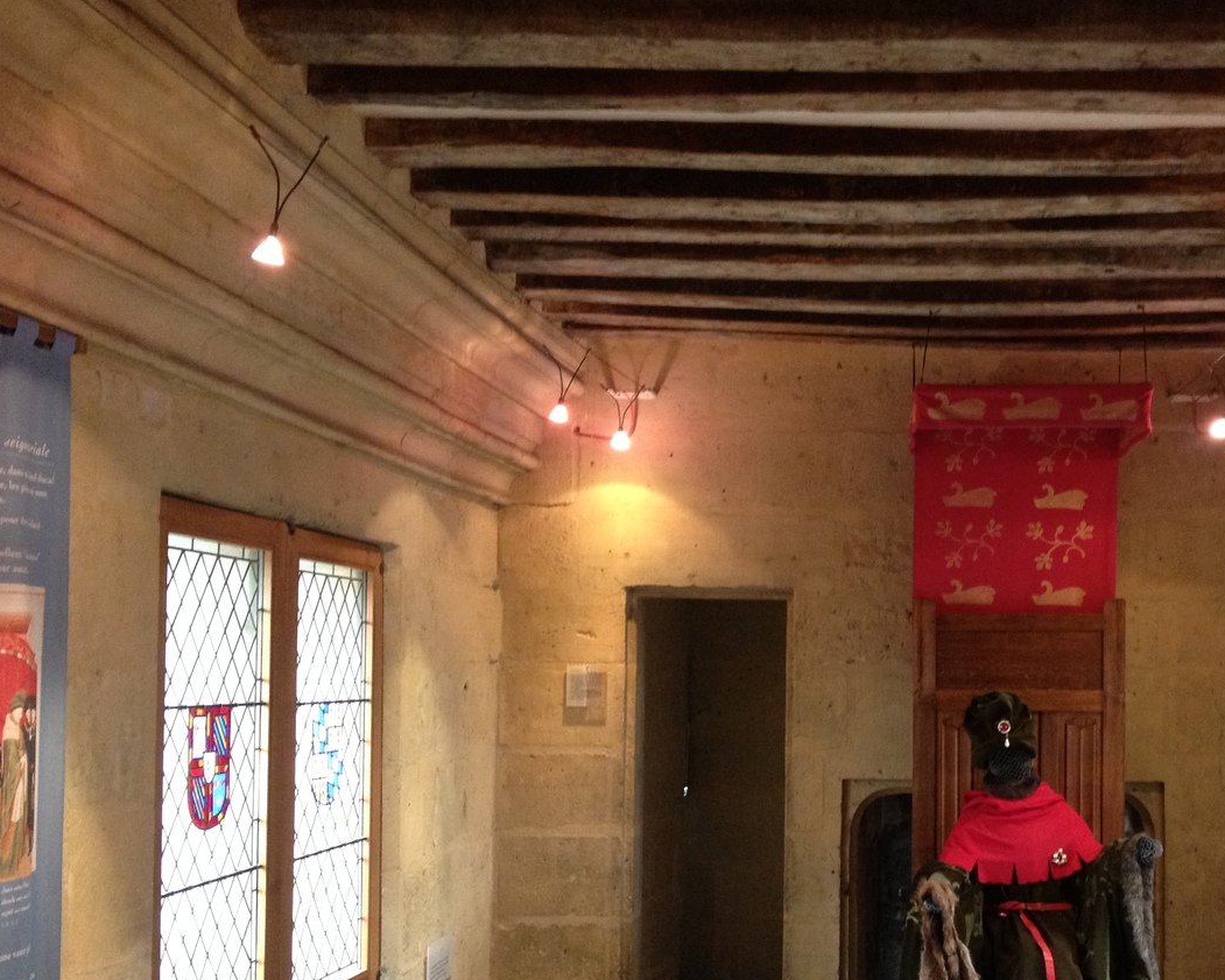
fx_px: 1885
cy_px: 632
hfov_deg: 35.3
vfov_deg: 29.0
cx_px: 907
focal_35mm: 52
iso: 200
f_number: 2.4
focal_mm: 4.28
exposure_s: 1/20
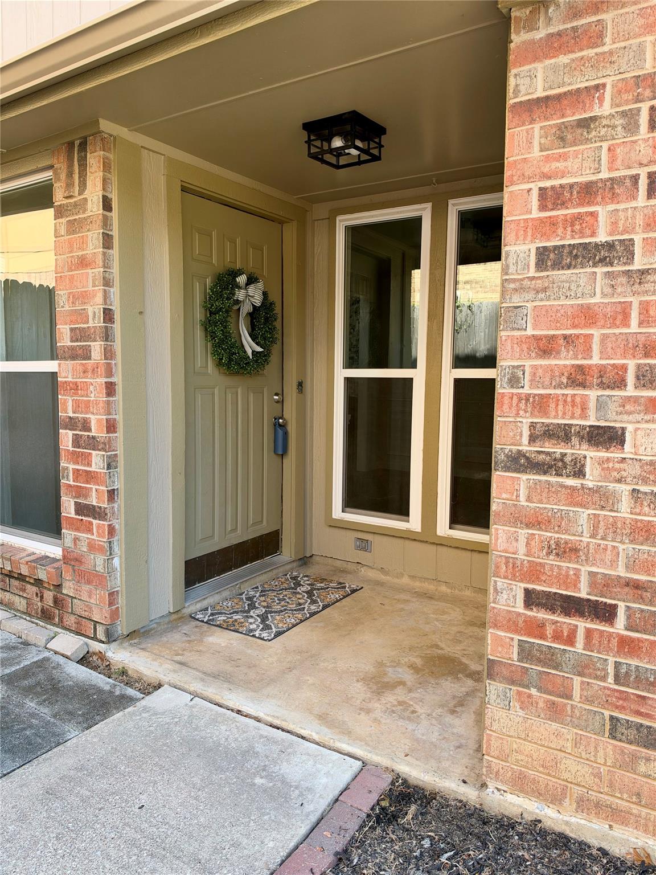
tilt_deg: -4.7
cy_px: 438
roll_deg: -0.4
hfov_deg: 56.8
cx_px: 328
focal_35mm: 24
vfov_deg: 71.6
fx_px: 606
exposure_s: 1/193
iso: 64
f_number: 1.8
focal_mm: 6.93
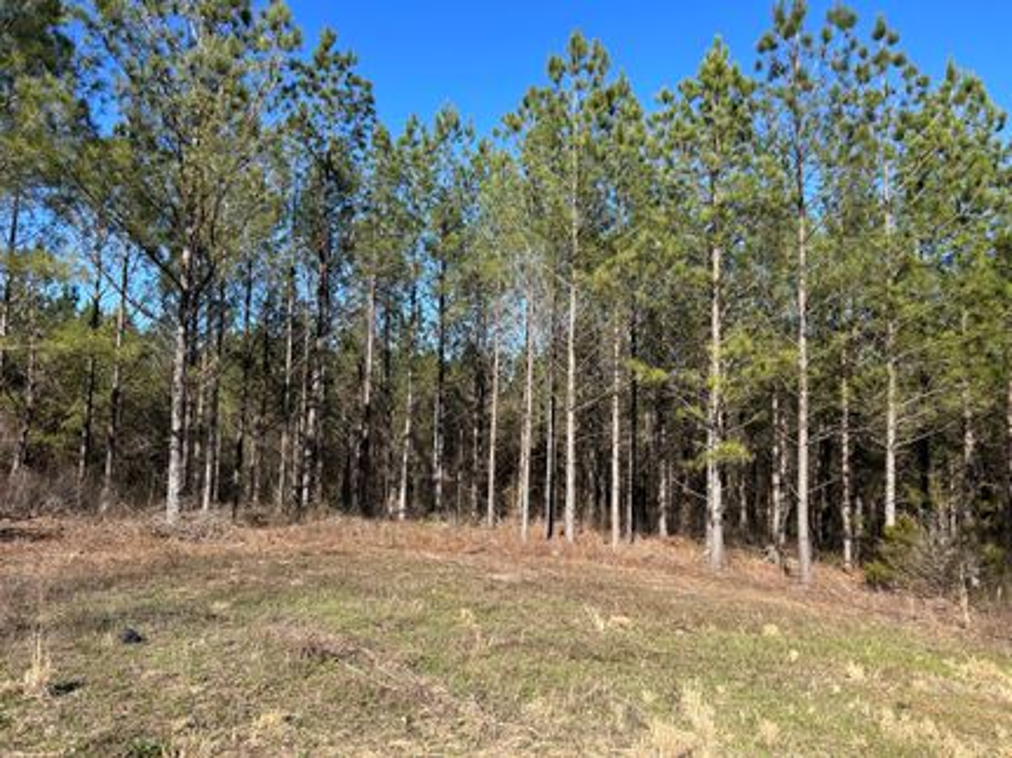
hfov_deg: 67.3
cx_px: 506
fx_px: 760
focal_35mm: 26
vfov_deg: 53.0
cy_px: 379
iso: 50
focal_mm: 5.7
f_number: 1.5
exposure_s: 1/2083
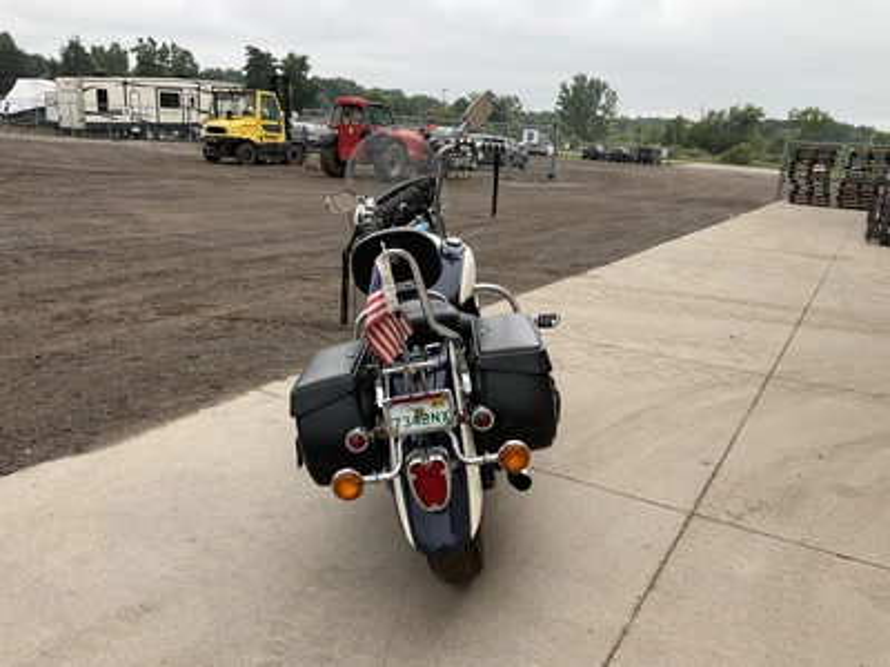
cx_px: 445
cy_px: 334
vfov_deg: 48.2
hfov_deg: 61.7
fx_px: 746
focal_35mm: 29
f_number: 1.8
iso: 20
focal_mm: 3
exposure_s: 1/153
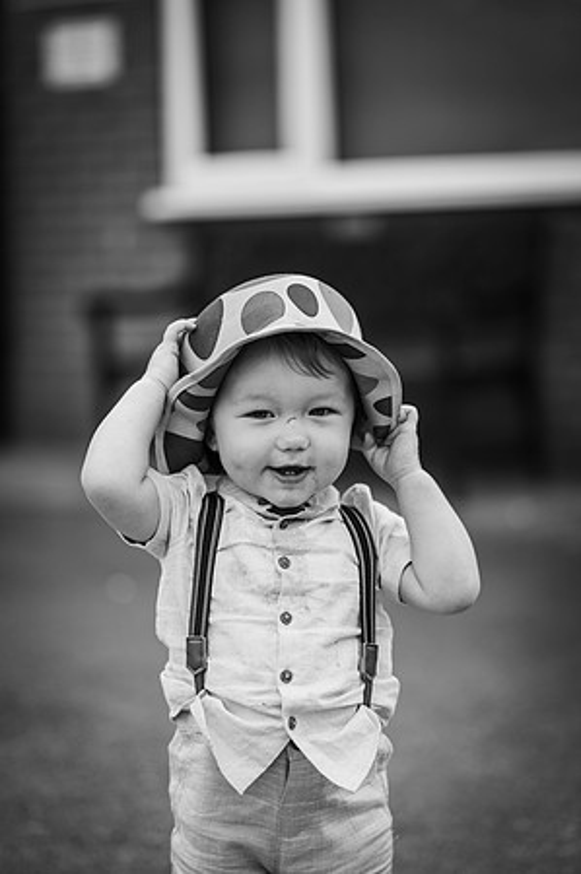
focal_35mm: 85
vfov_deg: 23.9
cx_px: 290
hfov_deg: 16.0
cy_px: 437
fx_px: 2062
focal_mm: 85
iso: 100
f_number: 2
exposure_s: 1/400
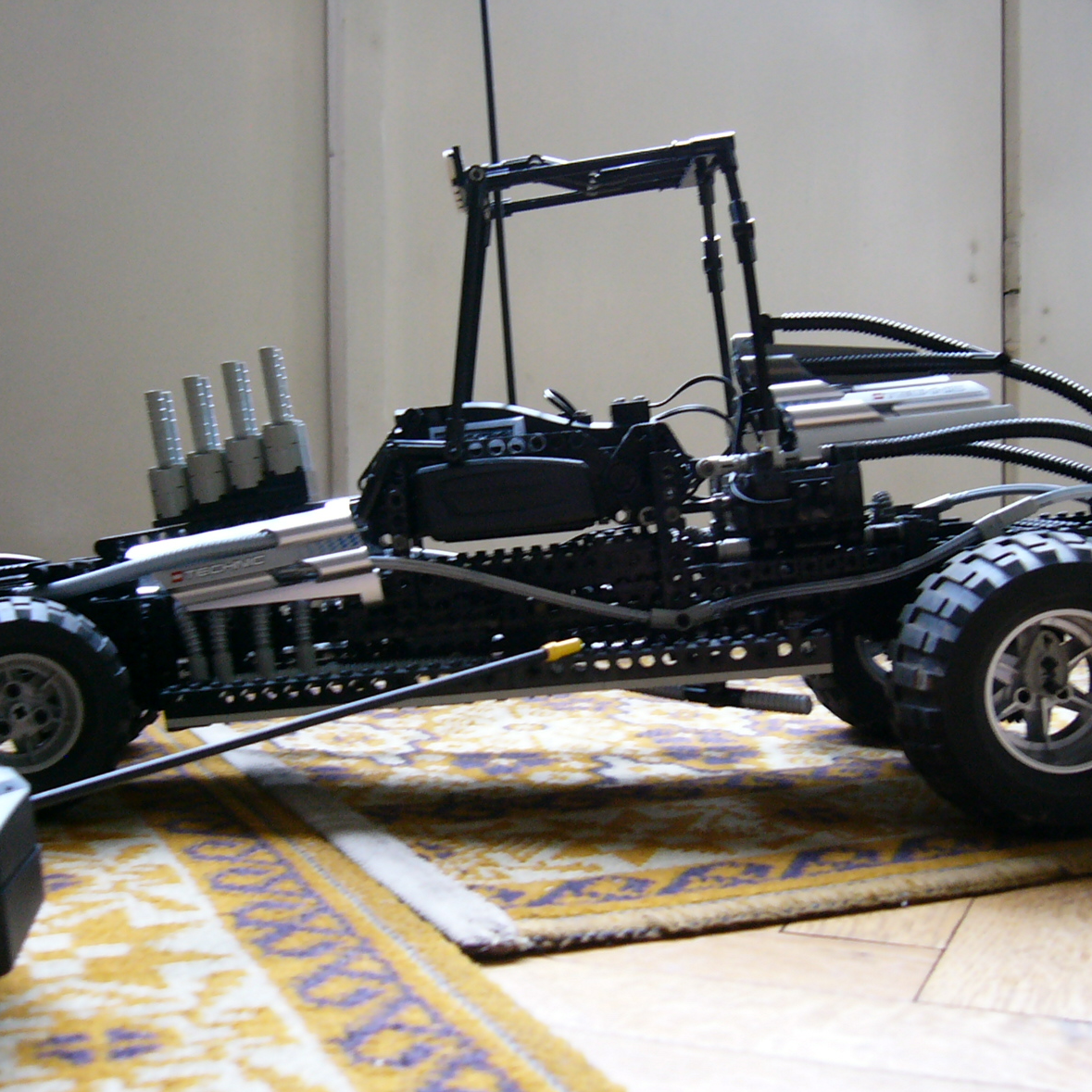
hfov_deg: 40.0
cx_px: 554
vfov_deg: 40.0
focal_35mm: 42
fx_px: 1499
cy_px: 546
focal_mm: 5.8
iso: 200
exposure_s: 1/15
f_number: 2.8
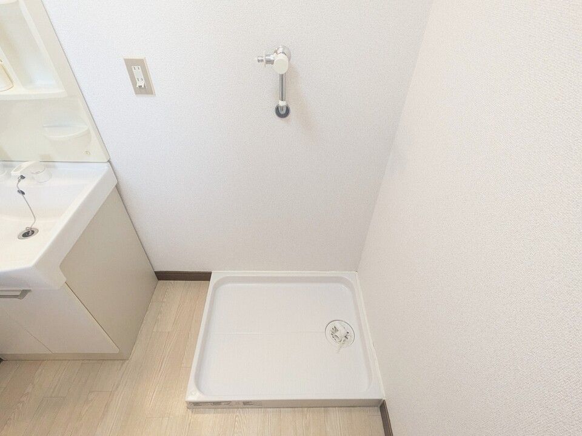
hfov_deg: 102.1
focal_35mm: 14
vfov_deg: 85.7
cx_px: 291
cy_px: 218
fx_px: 235
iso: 651
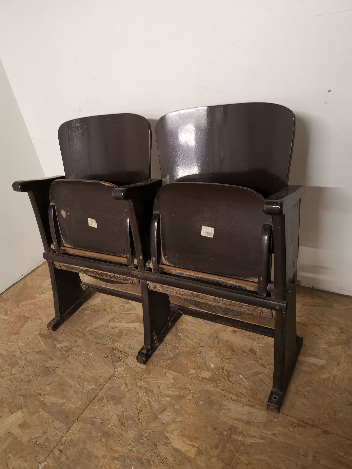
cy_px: 234
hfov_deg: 51.4
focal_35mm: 27
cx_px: 176
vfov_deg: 65.3
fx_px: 366
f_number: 1.8
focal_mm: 5.58
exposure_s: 1/33.3
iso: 400
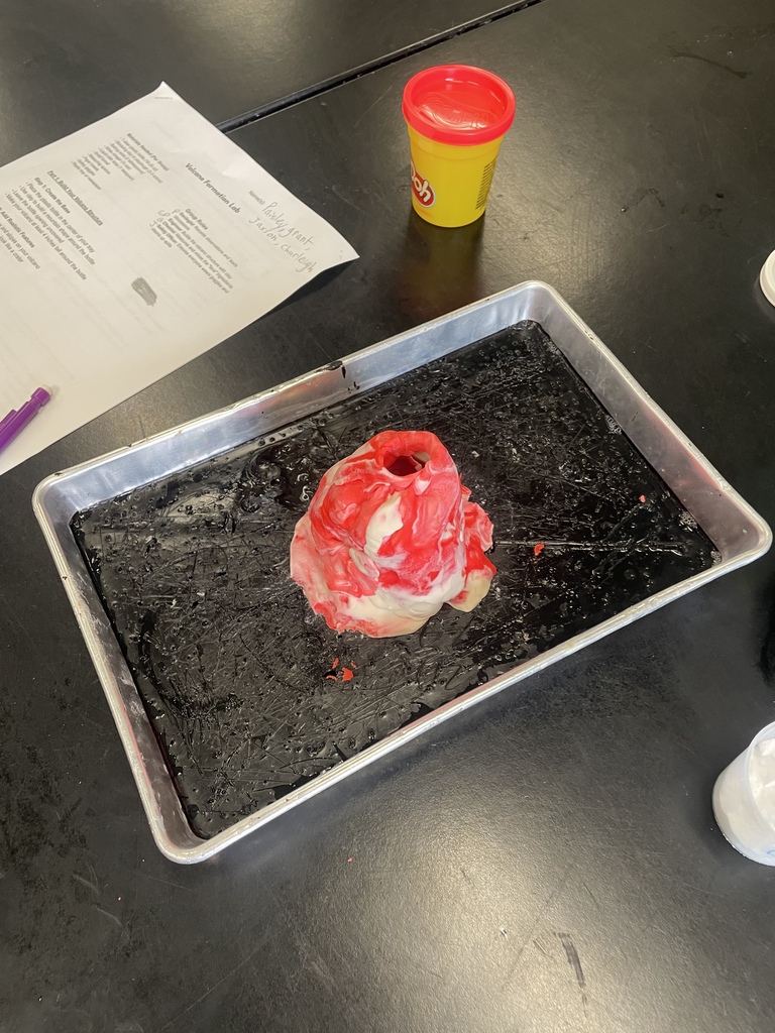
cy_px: 516
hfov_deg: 53.1
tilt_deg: -61.1
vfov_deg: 67.3
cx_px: 388
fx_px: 776
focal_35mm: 26
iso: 125
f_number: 1.6
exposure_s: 1/60
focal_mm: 4.2
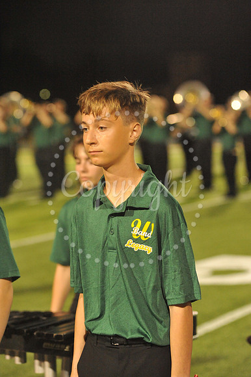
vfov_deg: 18.3
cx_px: 126
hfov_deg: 12.2
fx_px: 1173
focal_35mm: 112
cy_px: 188
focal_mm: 112
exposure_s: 1/250
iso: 6400
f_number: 4
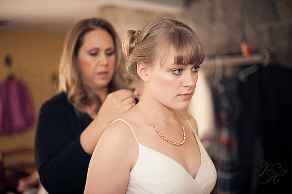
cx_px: 146
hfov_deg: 39.6
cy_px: 97
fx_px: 405
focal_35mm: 50
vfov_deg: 27.0
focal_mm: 50
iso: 200
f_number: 1.4
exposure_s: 1/100
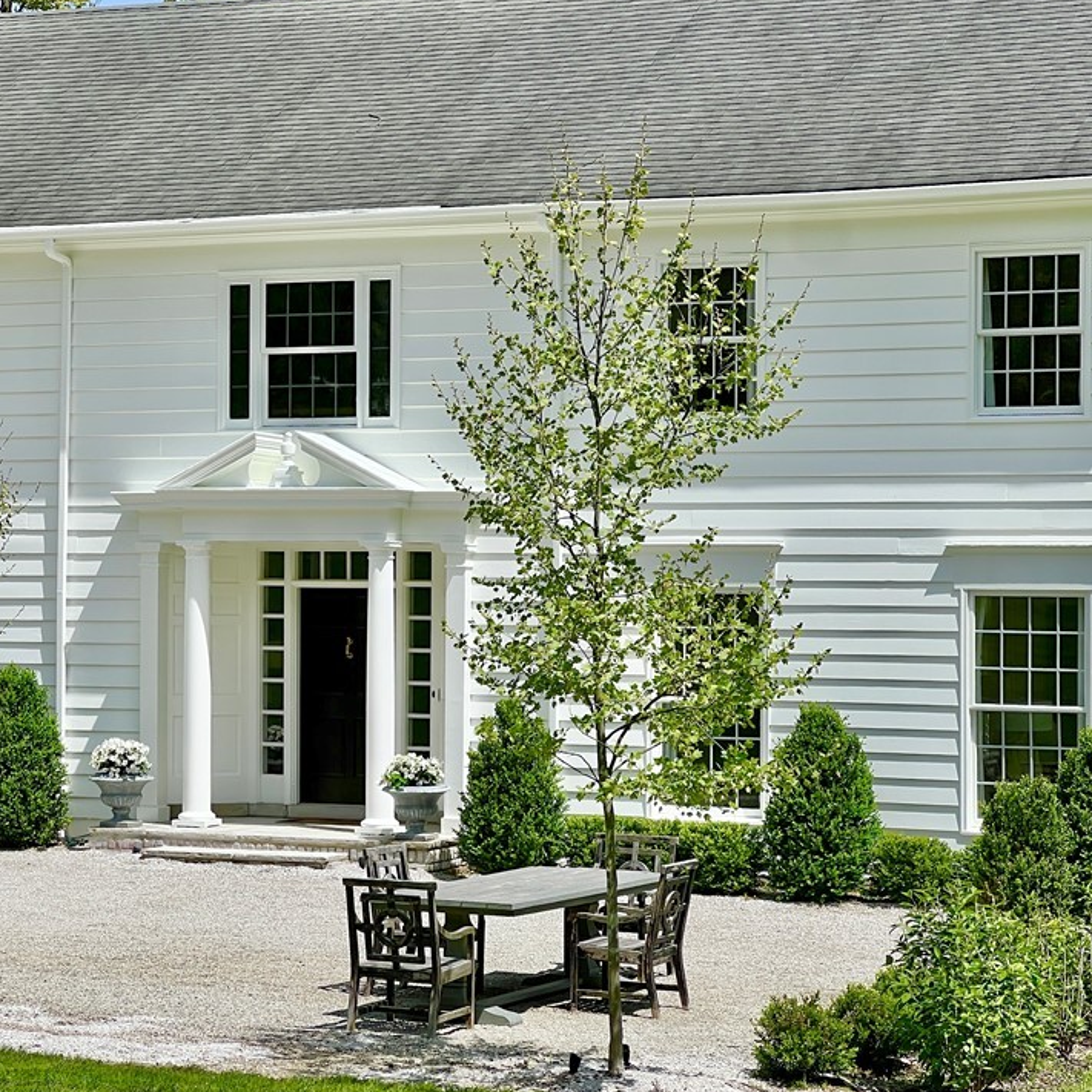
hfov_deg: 17.7
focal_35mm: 98
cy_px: 551
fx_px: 3498
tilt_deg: -0.4
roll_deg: -0.5
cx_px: 356
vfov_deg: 17.7
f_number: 2.8
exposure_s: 1/1085
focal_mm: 9
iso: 32
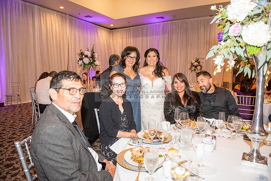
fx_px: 181
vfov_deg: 53.2
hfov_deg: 73.7
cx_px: 136
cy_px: 90
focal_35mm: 24
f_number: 3.5
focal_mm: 24
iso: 1600
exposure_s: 1/160
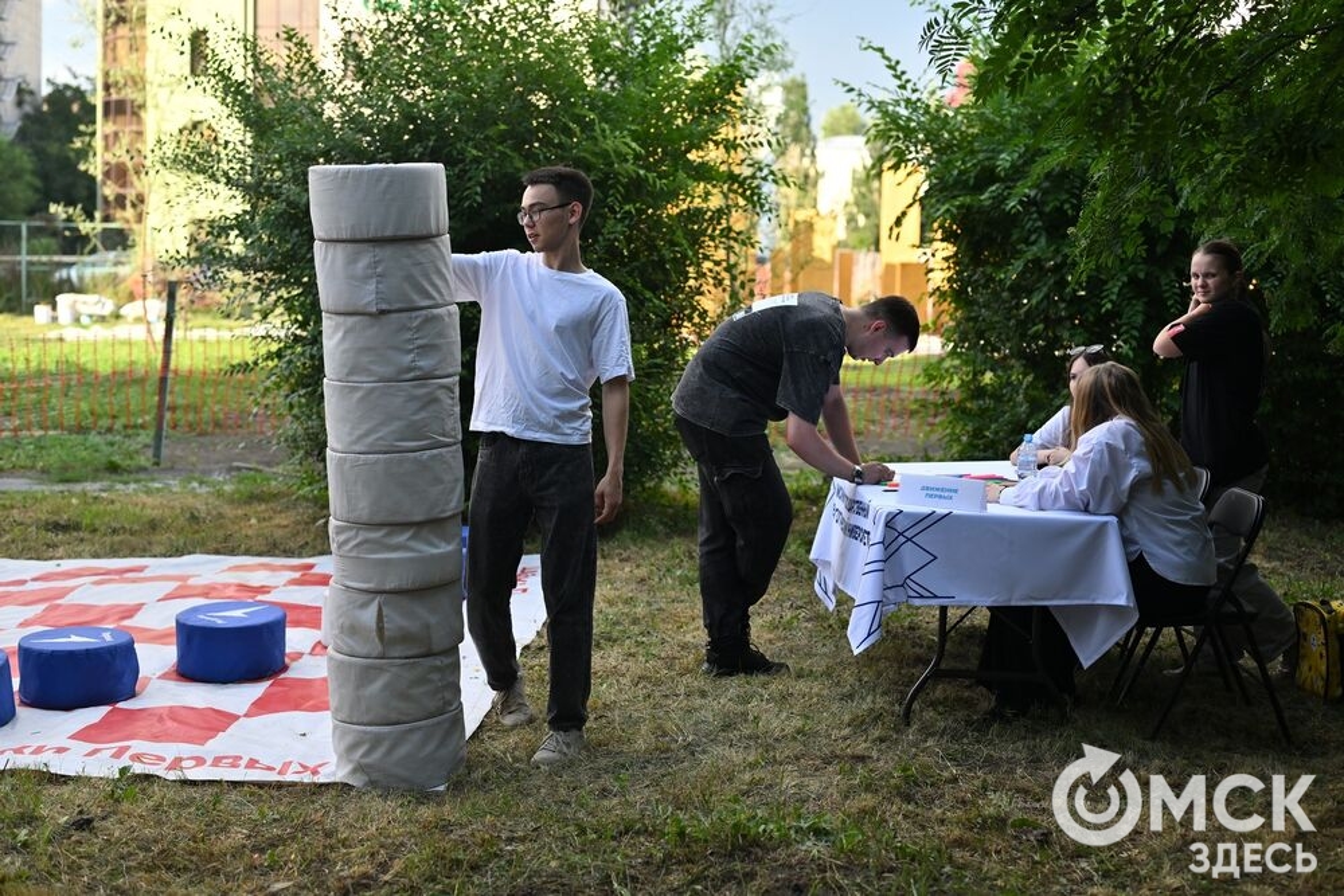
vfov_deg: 27.0
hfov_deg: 39.6
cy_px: 448
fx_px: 1867
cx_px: 672
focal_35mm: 50
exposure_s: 1/3200
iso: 640
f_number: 2.8
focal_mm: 50
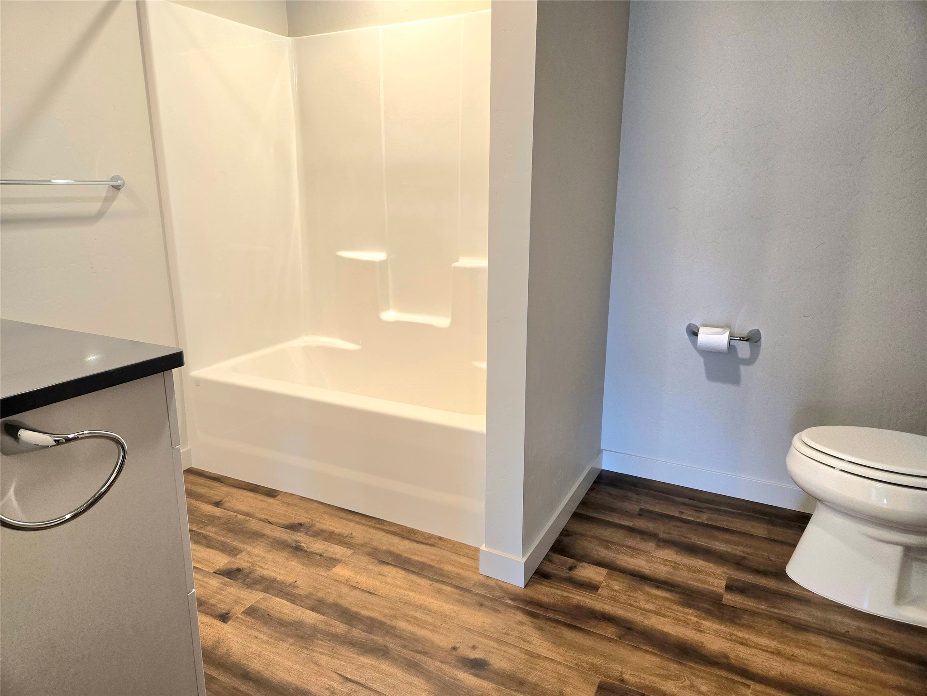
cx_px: 464
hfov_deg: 73.9
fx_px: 616
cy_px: 348
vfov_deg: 58.9
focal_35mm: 23
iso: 160
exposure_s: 1/120
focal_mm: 5.4
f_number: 1.8
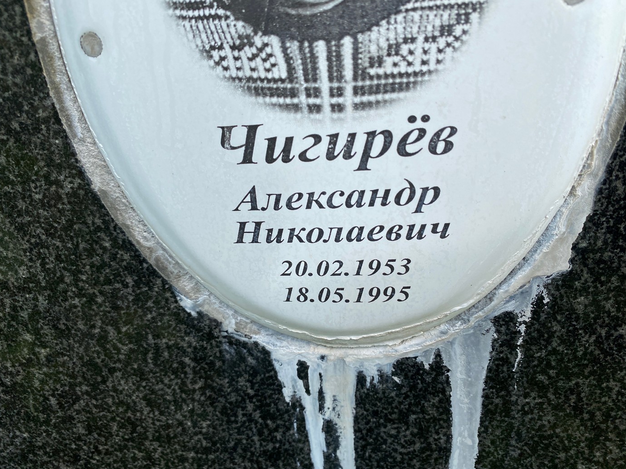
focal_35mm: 26
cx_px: 320
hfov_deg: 67.3
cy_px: 242
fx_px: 470
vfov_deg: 53.0
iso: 32
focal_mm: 4.25
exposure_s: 1/1754
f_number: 1.8
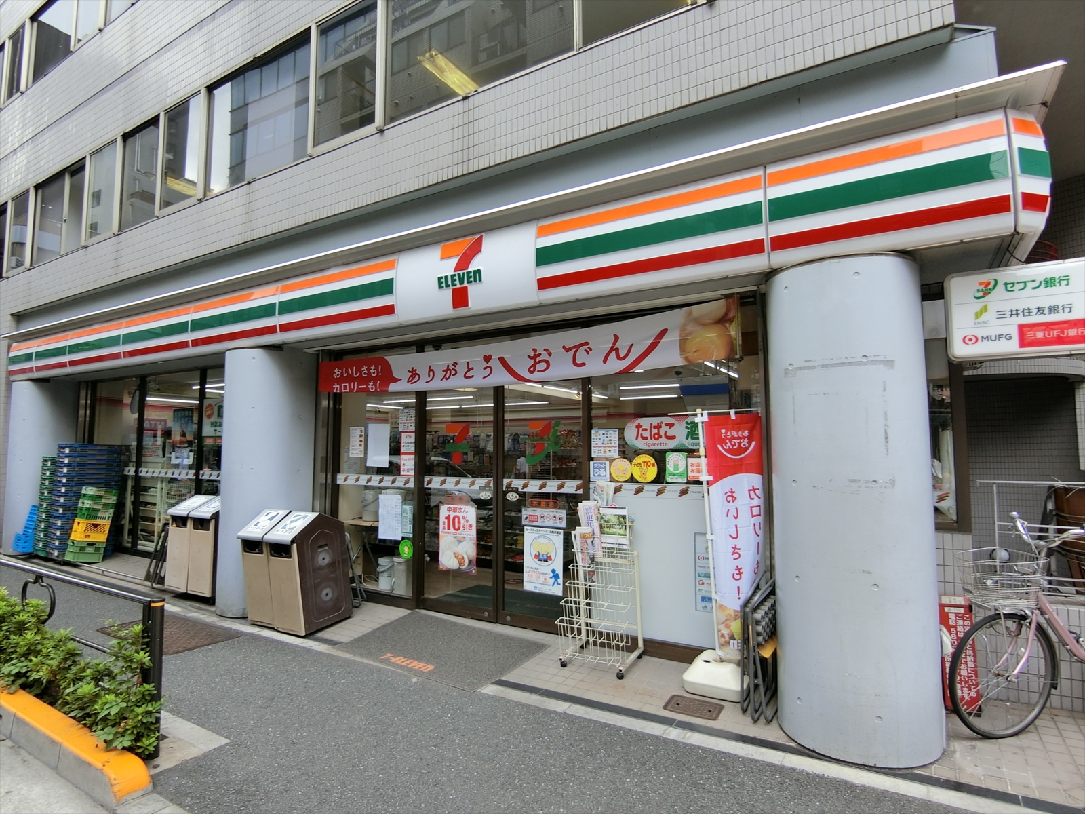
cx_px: 542
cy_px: 407
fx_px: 596
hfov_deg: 84.7
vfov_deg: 68.7
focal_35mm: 19
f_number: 2.7
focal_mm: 4.06
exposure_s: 1/160
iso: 80
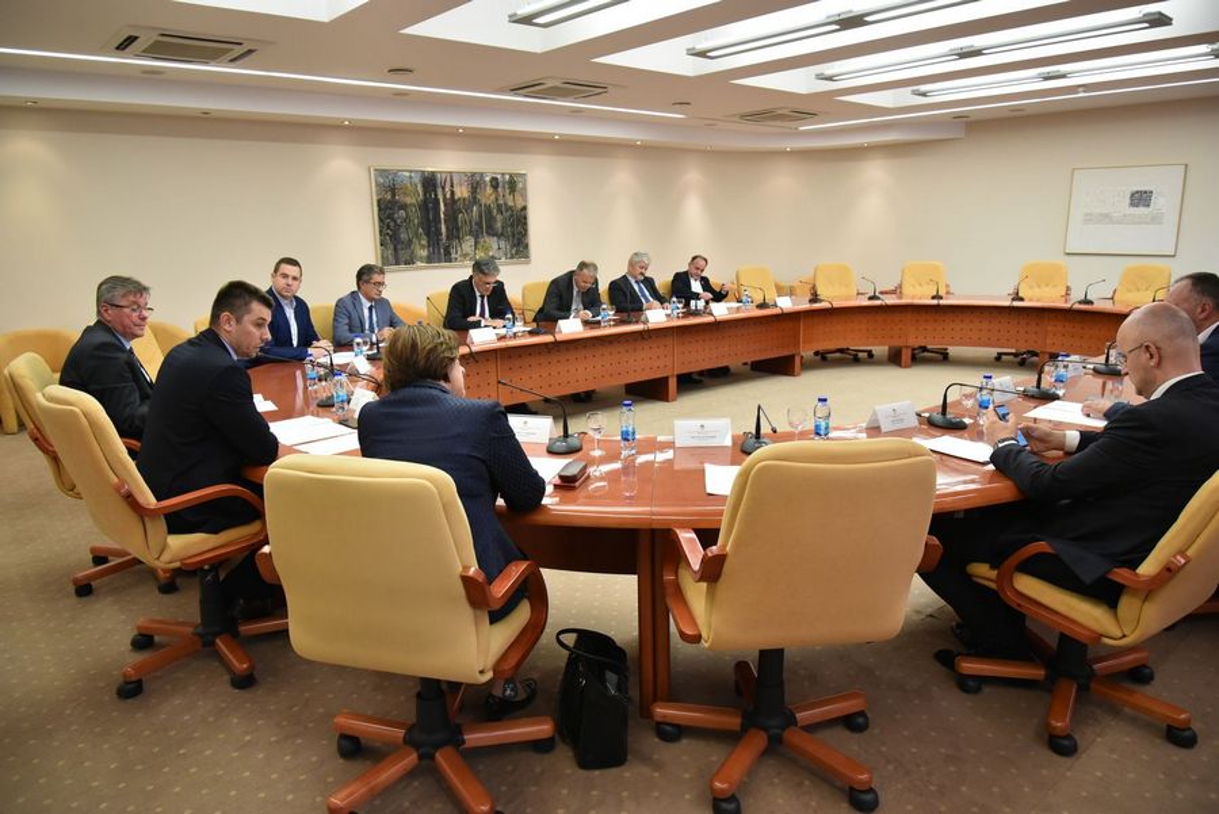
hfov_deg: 73.7
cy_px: 407
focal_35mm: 24
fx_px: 813
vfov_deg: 53.2
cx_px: 610
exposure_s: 1/160
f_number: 5
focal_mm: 24
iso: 3200
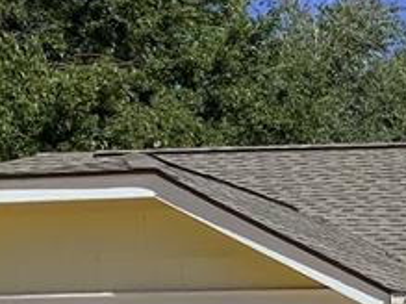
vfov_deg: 9.6
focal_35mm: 145
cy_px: 576
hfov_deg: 11.8
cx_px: 875
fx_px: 1700
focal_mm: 3.3
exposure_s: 1/2398
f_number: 2.4
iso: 25
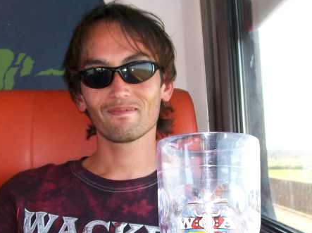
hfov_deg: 29.6
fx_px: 585
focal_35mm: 65
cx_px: 104
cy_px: 175
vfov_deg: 22.3
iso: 80
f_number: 2.7
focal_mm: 6
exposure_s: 1/64
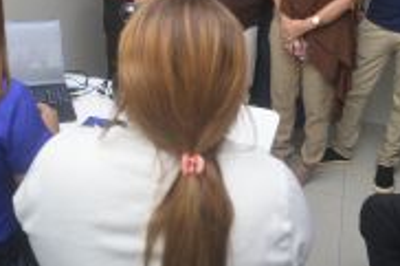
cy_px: 32
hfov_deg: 44.5
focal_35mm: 44
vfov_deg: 29.3
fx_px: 488
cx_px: 218
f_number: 2.8
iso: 400
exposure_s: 1/160
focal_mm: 20
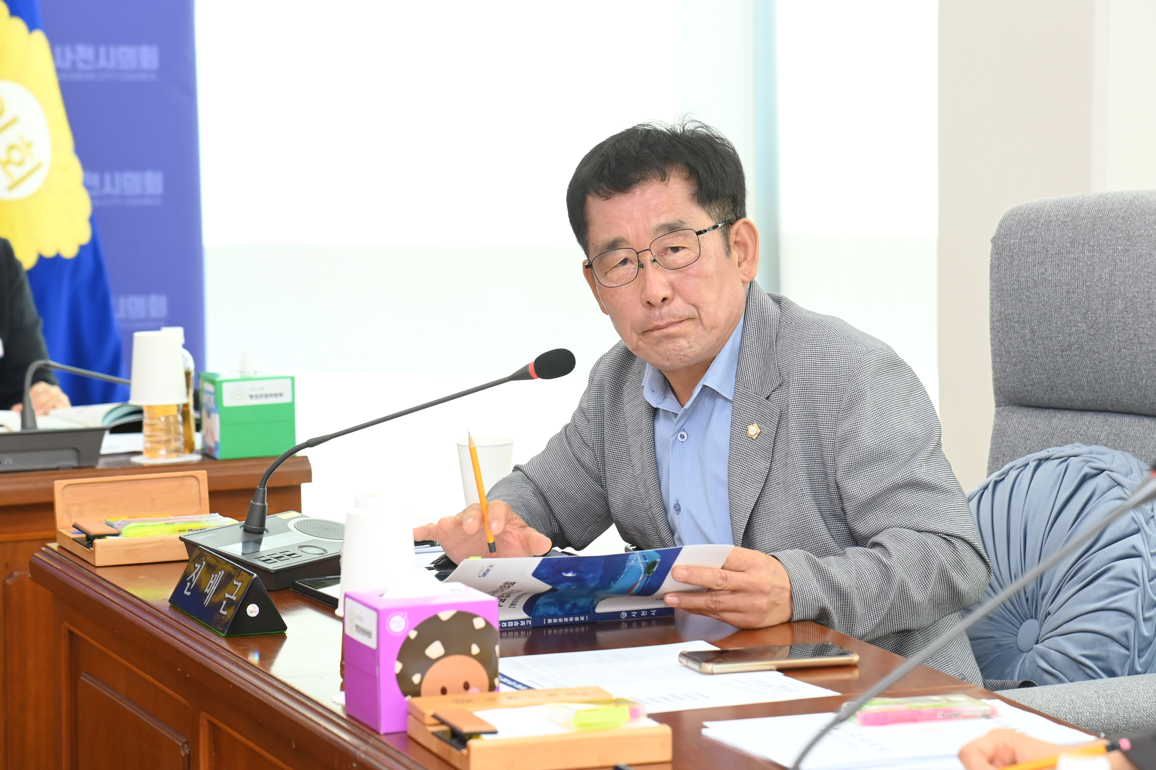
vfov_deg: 11.4
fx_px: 3853
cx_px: 578
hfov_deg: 17.1
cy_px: 385
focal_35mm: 120
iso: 2500
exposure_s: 1/250
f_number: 6.3
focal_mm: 120
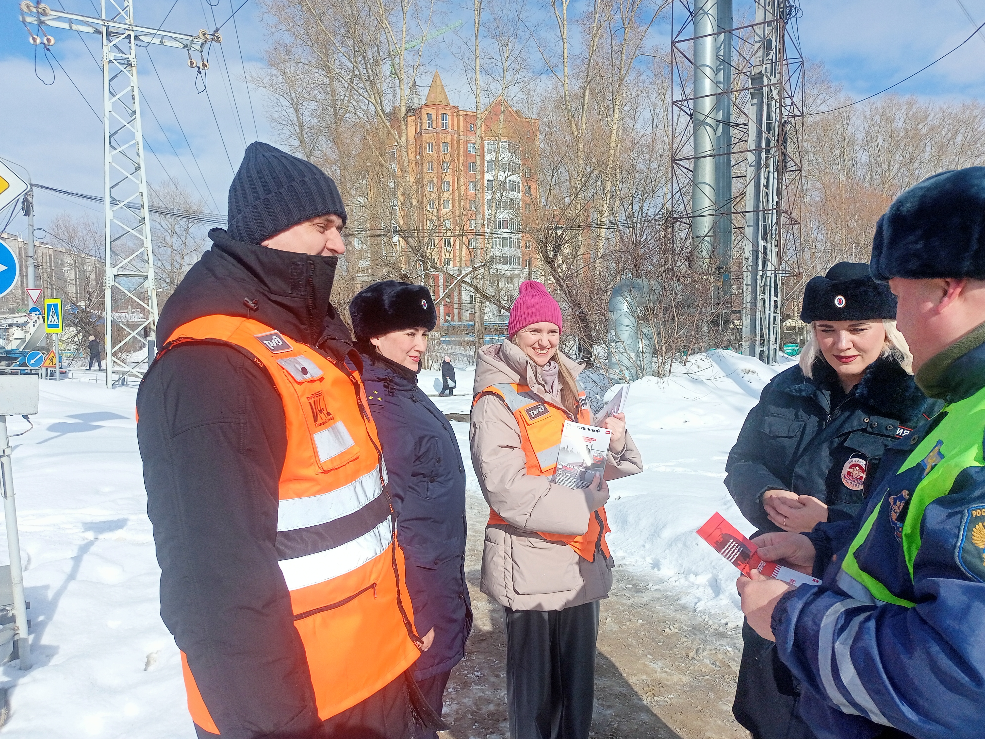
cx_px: 492
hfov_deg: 63.4
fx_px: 797
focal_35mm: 28
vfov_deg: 49.7
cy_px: 370
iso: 115
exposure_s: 1/5988
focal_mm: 4.69
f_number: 1.8
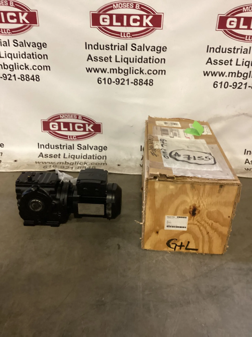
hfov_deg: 45.4
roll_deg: +0.7
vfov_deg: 58.4
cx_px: 126
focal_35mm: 31
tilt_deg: -27.3
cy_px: 168
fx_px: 301
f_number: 2.4
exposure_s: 1/33
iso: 400
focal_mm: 3.3
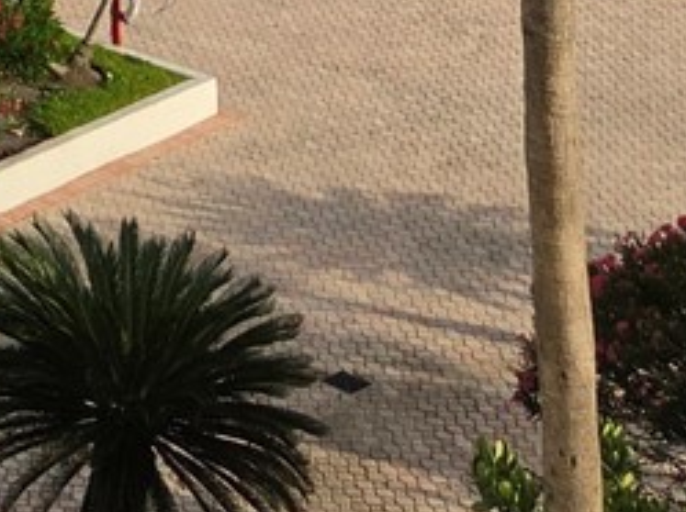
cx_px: -744
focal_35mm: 148
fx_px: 2929
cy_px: -892
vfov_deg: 8.7
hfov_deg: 11.8
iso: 80
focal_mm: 5.4
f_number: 1.8
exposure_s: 1/5543
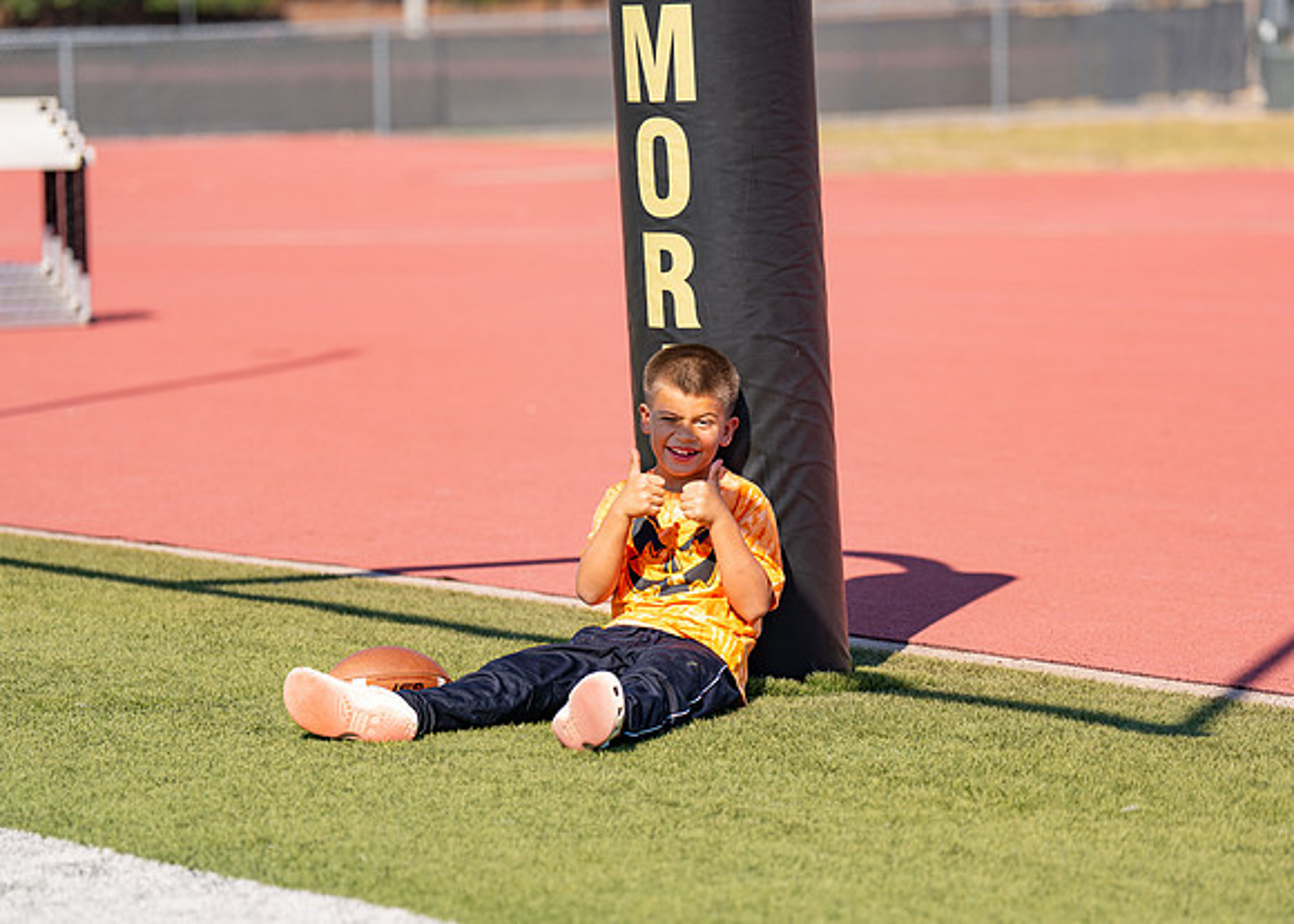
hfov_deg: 12.6
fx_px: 5872
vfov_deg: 9.0
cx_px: 696
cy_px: 535
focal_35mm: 160
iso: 100
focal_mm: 129
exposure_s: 1/1600
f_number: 2.8
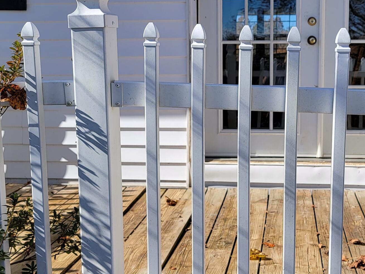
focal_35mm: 55
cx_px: 235
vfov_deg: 26.5
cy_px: 116
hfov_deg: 34.7
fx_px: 580
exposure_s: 1/845
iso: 16
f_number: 1.8
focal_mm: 6.7
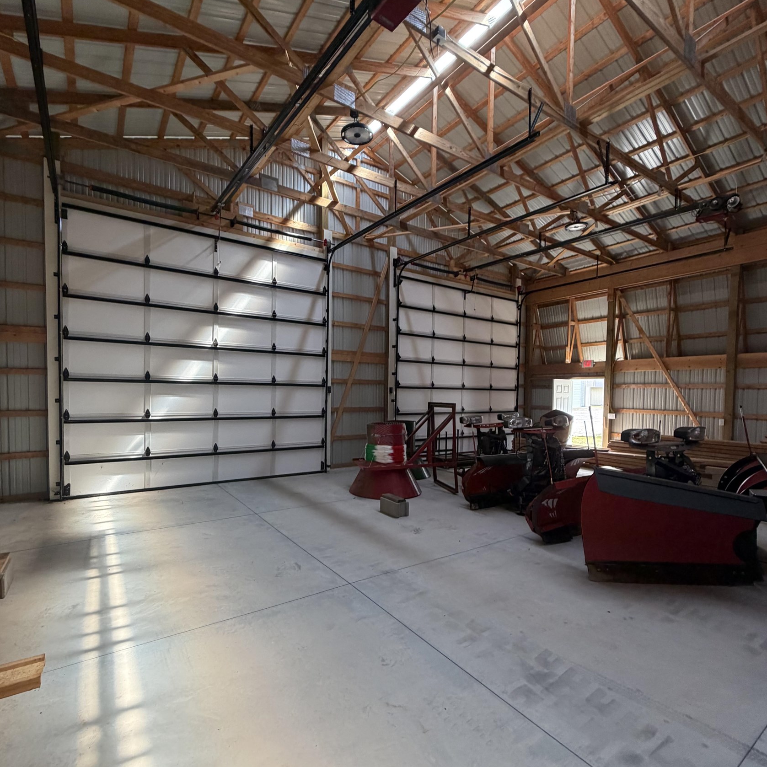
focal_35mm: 17
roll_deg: -1.4
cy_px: 413
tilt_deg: -2.8
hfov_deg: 83.9
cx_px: 373
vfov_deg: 83.8
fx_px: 426
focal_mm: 2.22
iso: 250
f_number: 2.2
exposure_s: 1/121
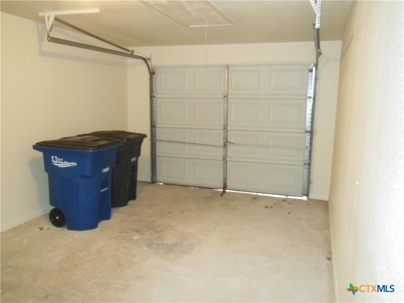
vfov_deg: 48.2
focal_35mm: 29
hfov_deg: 61.7
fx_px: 338
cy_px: 152
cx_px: 202
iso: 640
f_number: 3.7
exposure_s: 1/25
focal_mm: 5.2
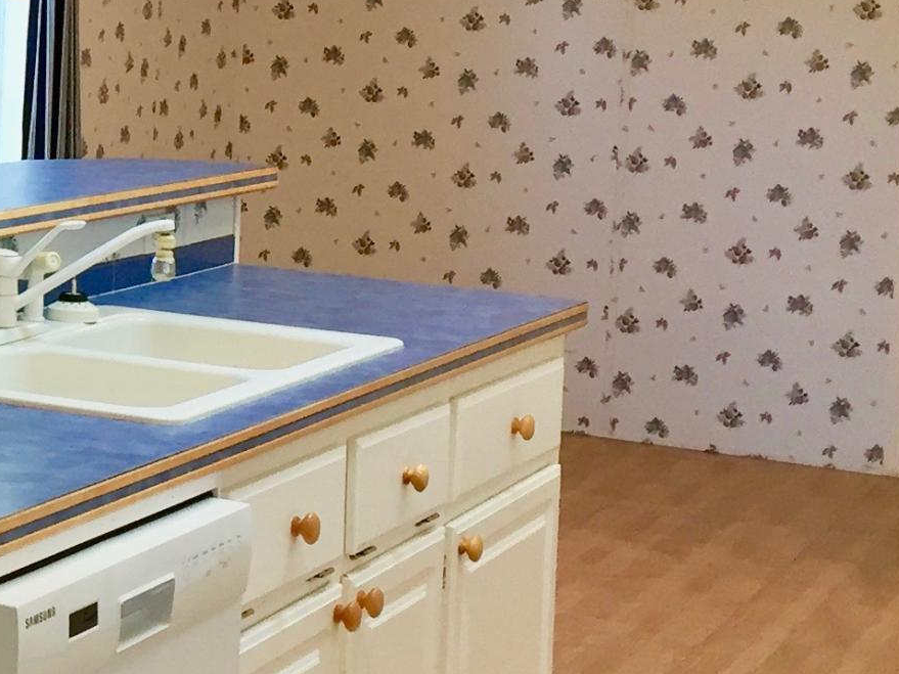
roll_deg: -3.0
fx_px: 2571
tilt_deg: -4.9
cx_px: -255
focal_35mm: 99
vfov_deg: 14.8
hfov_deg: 18.5
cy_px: 91
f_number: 2.2
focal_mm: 4.15
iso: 40
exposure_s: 1/40
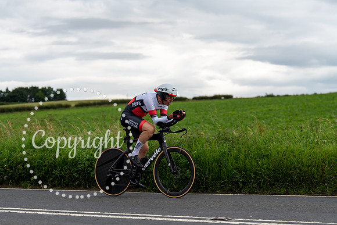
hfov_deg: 25.7
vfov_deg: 17.3
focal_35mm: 79
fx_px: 740
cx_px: 168
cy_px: 112
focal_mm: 79
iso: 500
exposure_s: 1/800
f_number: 3.2
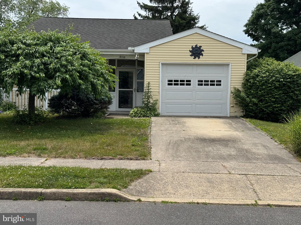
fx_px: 417
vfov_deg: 30.3
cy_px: 112
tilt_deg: -2.9
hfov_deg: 39.7
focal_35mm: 48
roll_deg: -0.8
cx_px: 150
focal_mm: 6.76
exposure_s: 1/4608
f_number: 1.78
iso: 64
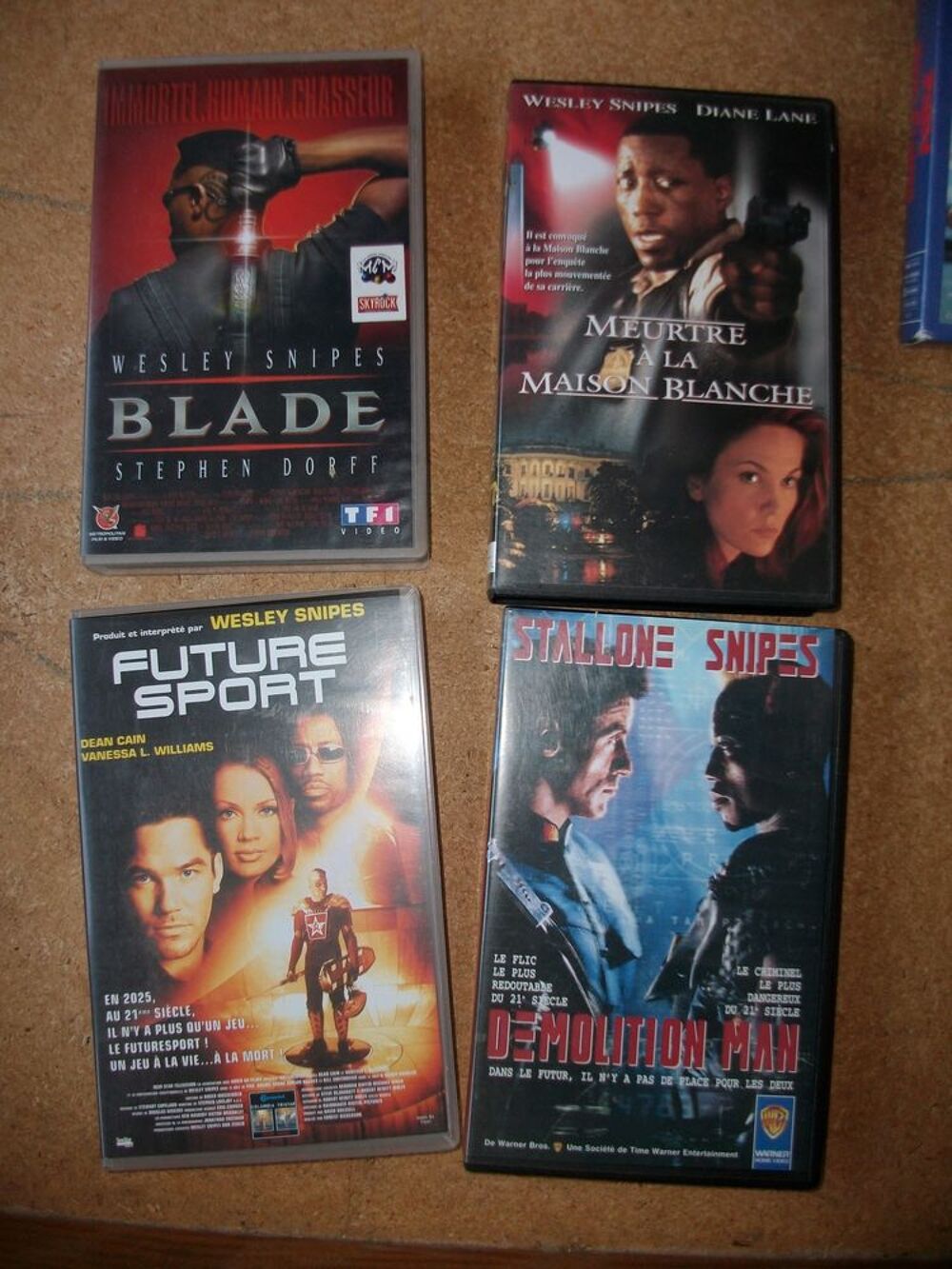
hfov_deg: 44.2
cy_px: 634
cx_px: 476
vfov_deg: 56.8
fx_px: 1173
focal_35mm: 32
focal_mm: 5.7
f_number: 2.9
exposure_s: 1/40
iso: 80
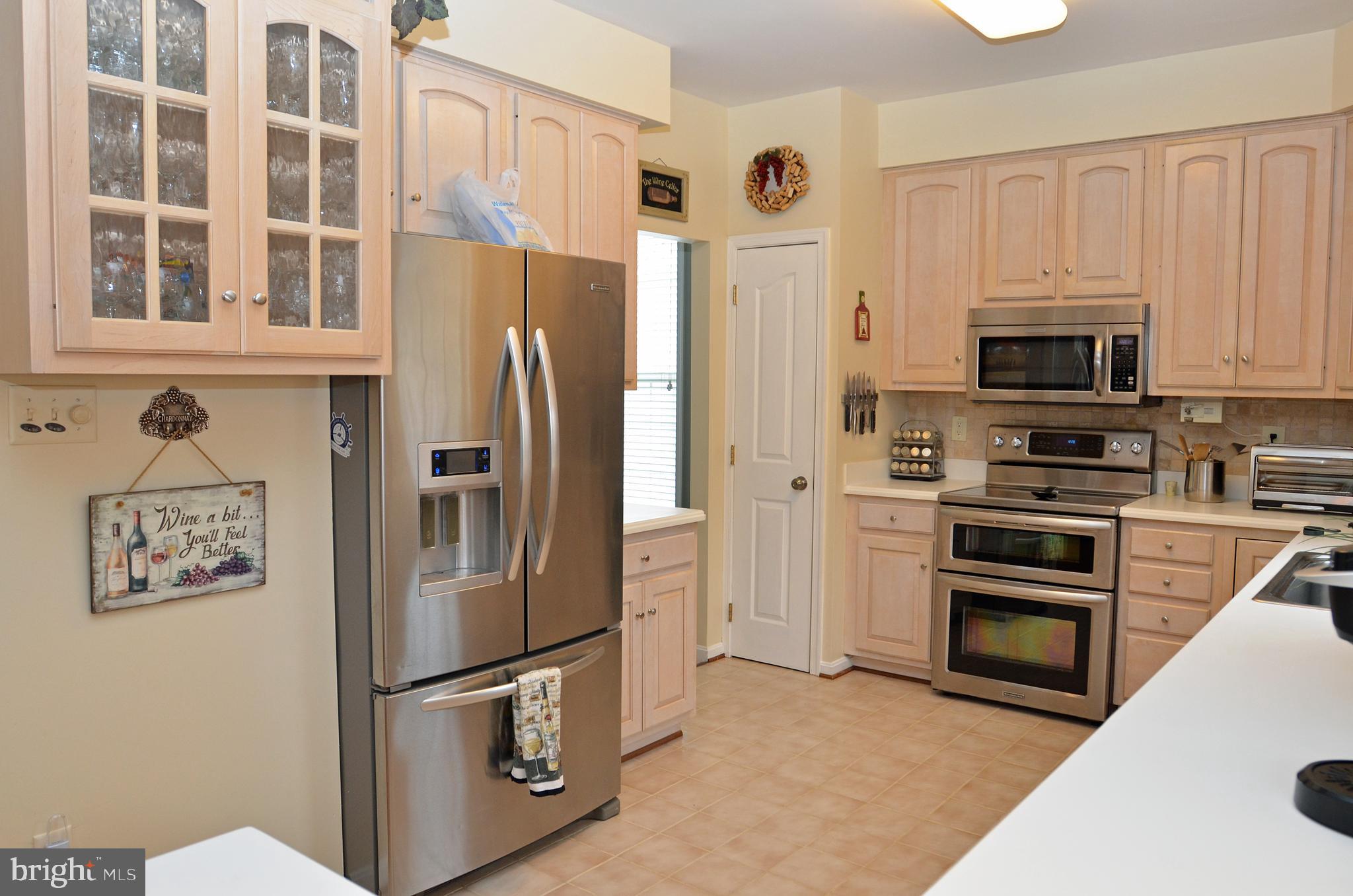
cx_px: 676
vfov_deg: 36.7
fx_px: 1350
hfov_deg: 53.2
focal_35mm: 36
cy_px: 448
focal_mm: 24
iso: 500
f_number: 4
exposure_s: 1/60
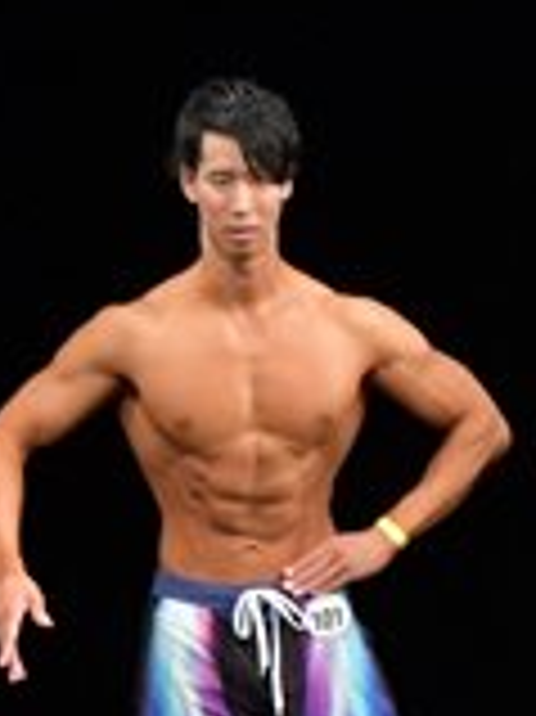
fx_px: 14244
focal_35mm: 689
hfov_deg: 2.1
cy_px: 743
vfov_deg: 2.9
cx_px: 1426
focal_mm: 98
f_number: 5.6
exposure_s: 1/400
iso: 3200
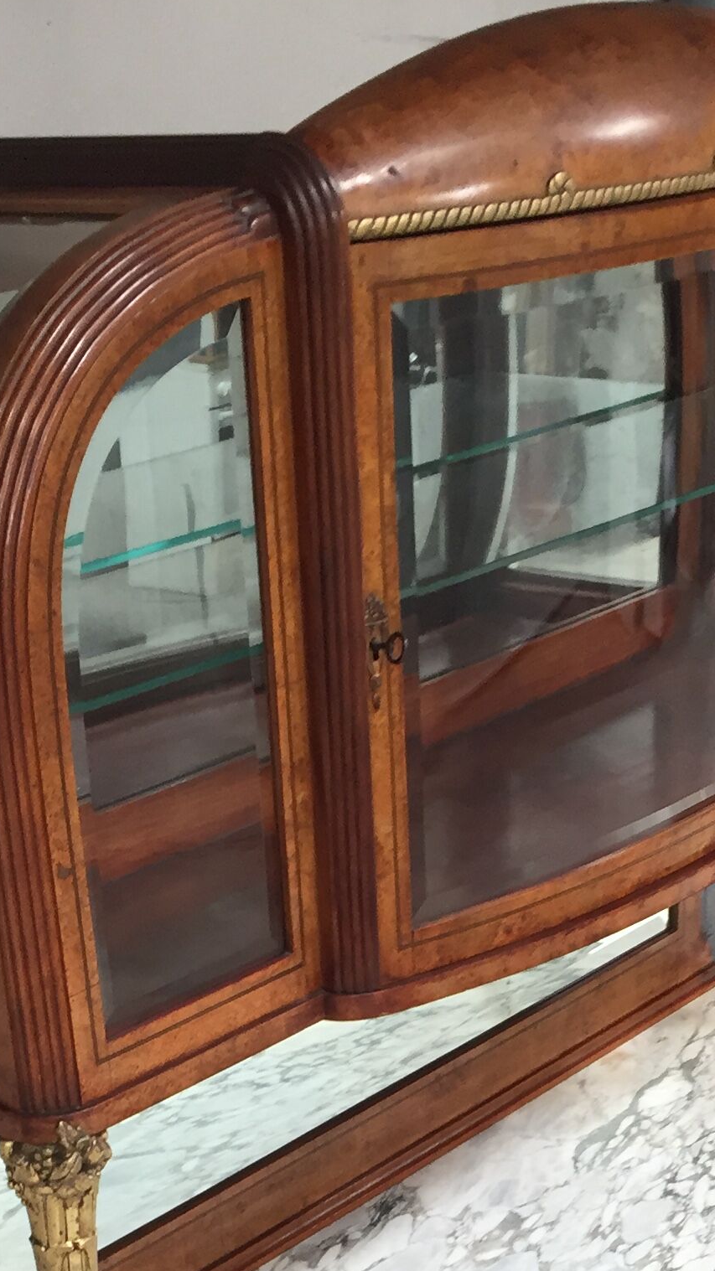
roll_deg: +5.1
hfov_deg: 17.7
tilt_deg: -29.9
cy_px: 1330
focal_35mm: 68
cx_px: 293
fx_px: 2293
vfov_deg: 28.7
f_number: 2.2
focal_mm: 4.15
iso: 80
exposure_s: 1/33
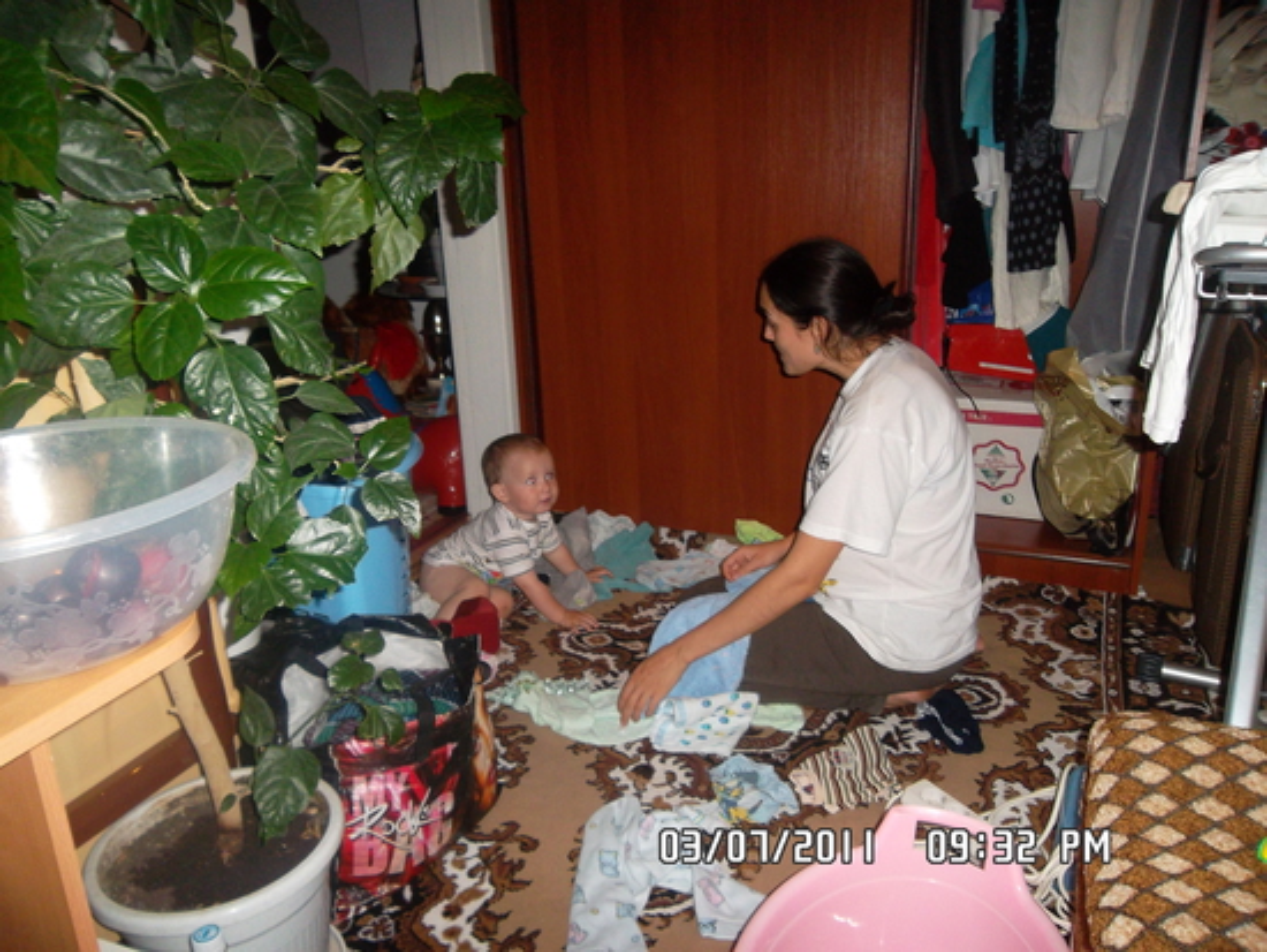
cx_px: 634
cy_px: 476
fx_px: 989
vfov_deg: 51.4
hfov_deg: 65.3
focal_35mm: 27
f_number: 3.5
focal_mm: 4.9
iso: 200
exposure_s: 1/45
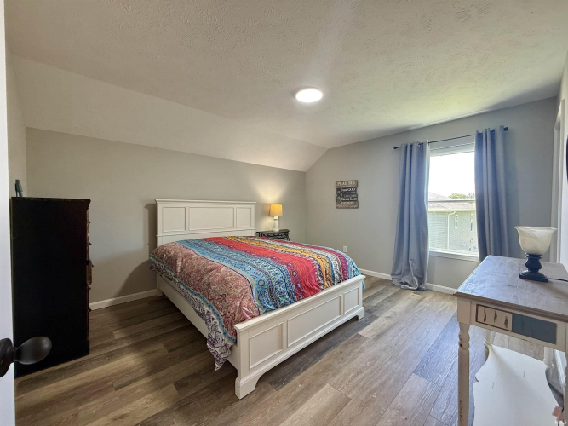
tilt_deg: -0.9
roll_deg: -0.4
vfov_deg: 85.7
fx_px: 230
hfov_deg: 102.1
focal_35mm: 14
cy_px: 213
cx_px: 284
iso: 160
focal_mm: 2.22
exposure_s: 1/60
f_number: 2.2
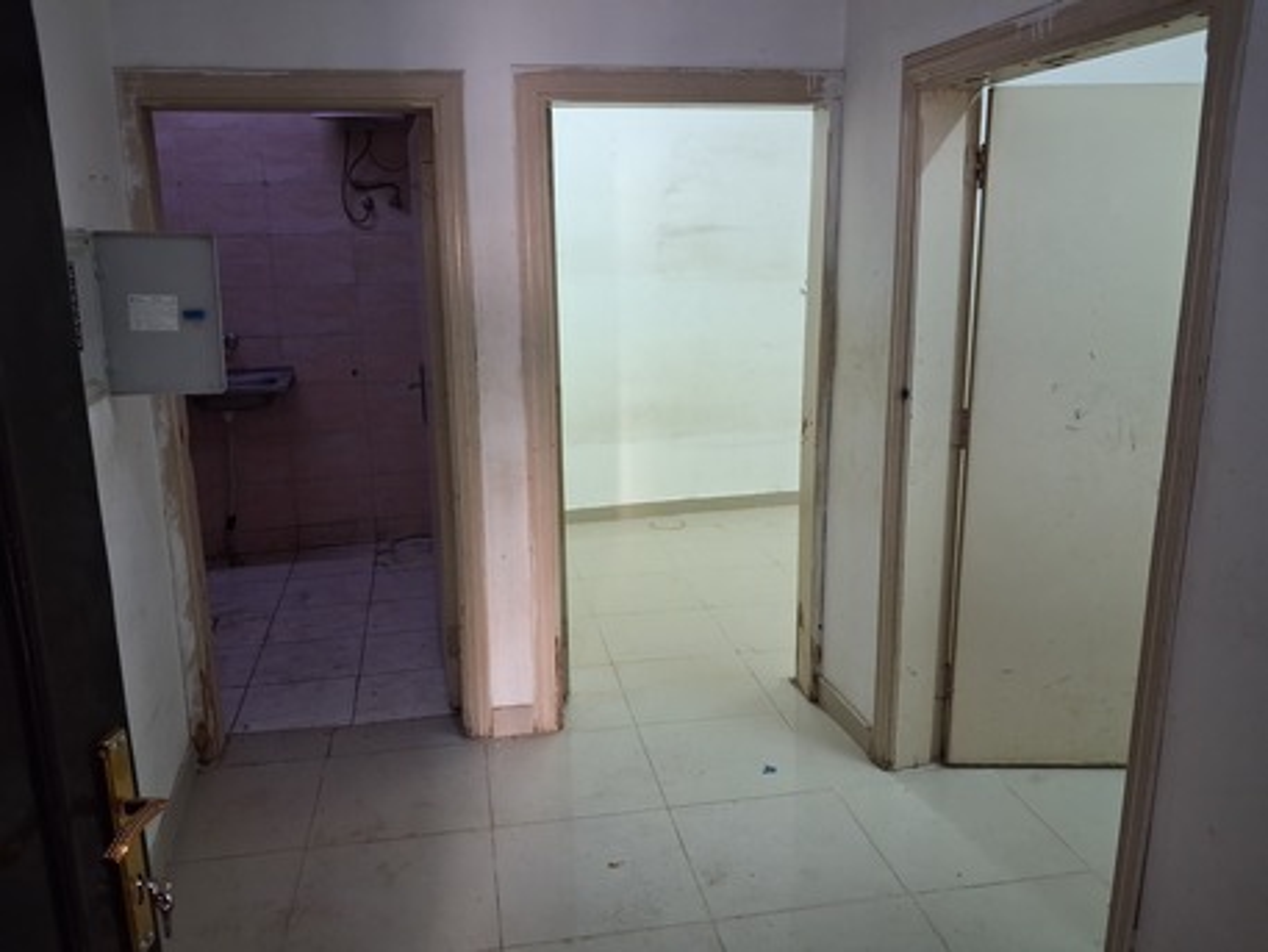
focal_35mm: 27
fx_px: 989
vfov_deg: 51.4
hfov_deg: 65.3
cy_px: 476
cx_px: 634
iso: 500
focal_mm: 4
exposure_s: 1/50
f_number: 1.8
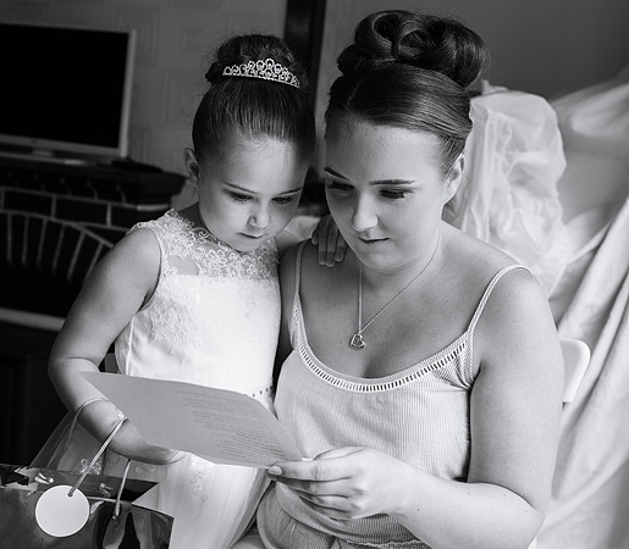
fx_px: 880
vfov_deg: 34.7
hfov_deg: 39.2
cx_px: 373
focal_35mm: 46
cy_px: 248
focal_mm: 35
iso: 125
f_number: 4
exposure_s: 1/250
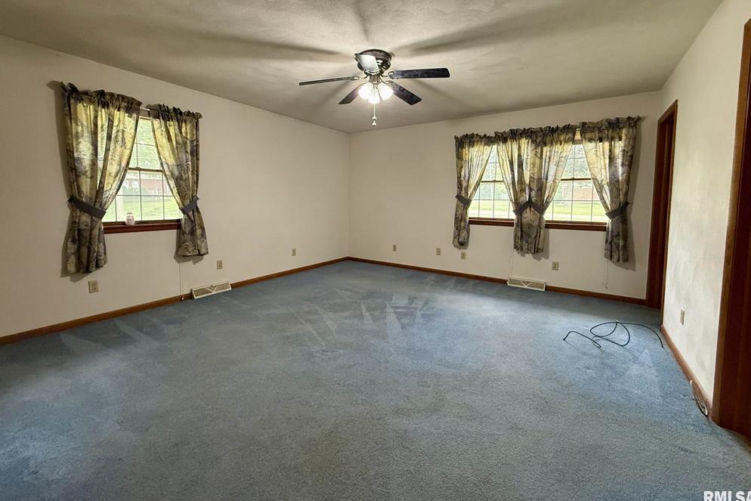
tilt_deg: -3.7
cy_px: 220
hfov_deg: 100.4
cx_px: 374
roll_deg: +0.1
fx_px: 313
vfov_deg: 77.0
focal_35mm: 15
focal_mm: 2.22
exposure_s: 1/120
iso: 400
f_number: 2.2
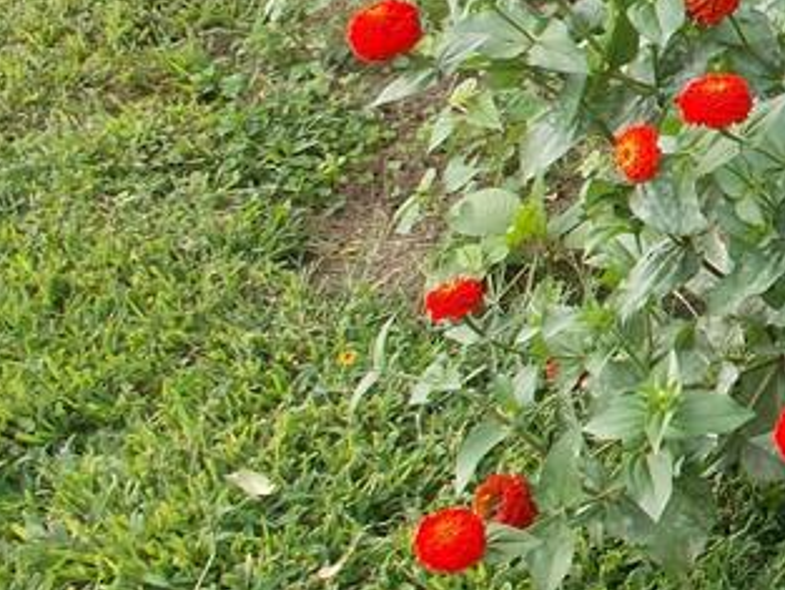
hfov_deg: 17.4
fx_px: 2223
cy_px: 193
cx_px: 1269
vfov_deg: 15.1
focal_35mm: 98
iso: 80
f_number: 3.3
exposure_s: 1/125
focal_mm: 5.3
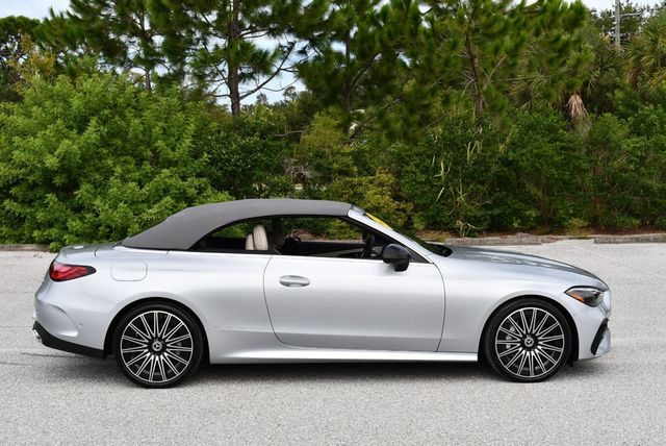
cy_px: 223
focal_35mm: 48
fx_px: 889
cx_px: 333
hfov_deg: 41.1
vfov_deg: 28.1
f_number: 8
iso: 100
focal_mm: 24
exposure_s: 1/250
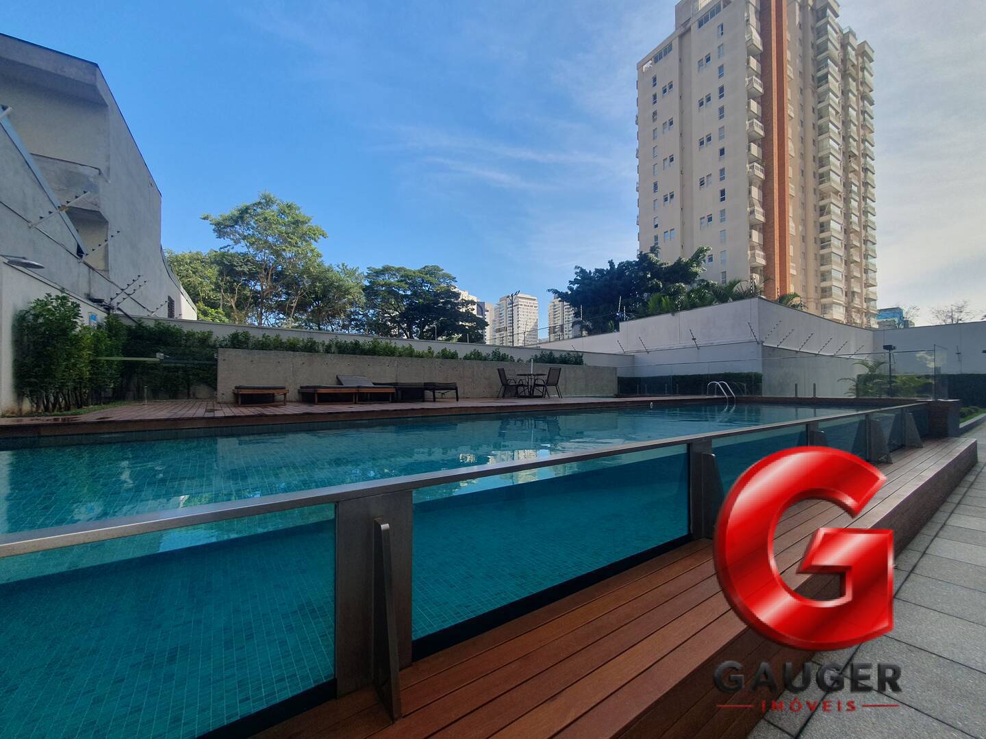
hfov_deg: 106.2
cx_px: 493
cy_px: 370
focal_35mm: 13
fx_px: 370
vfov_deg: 89.9
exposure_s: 1/608
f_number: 2.2
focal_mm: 1.8
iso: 50
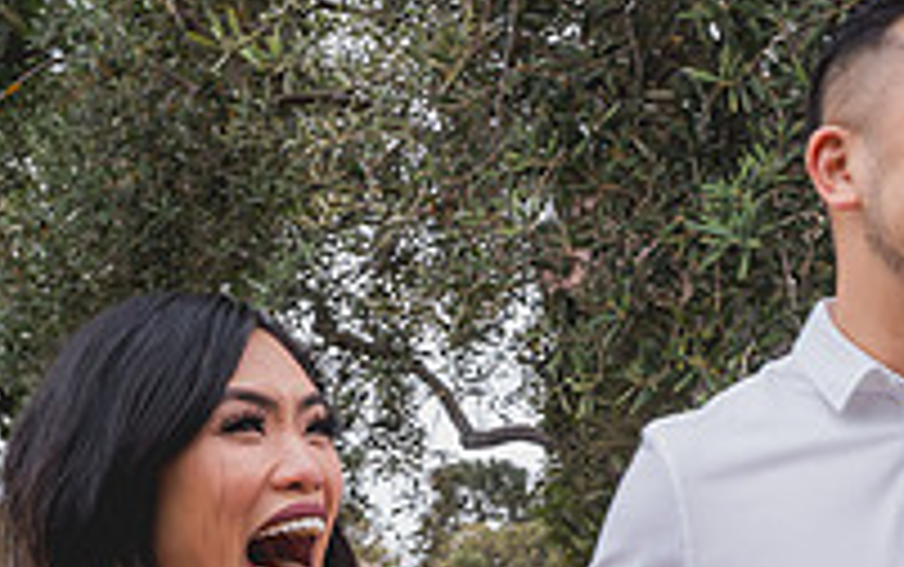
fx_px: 1307
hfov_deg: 37.5
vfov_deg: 22.4
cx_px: 643
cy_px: 700
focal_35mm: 53
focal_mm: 18
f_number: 5.6
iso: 125
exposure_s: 1/60
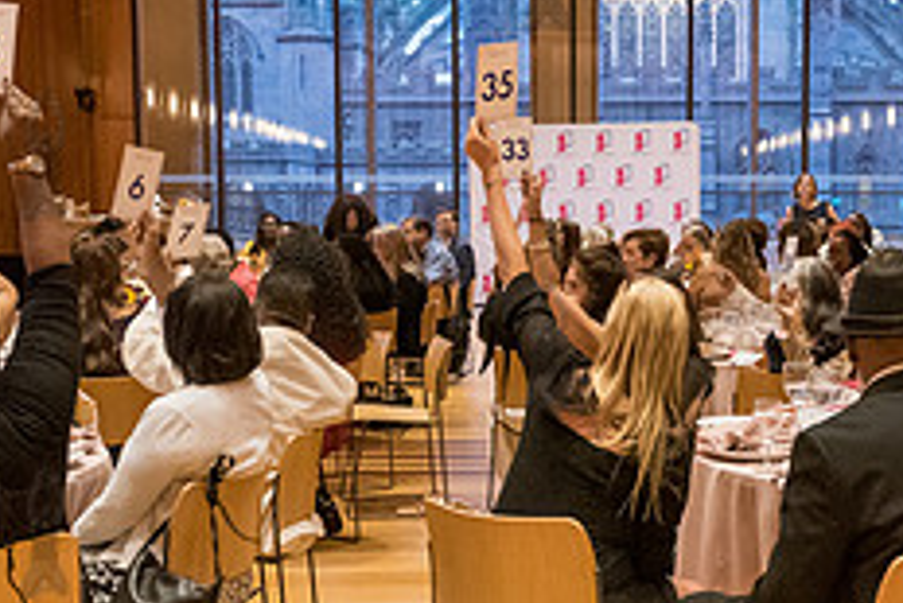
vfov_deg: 21.6
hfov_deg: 31.7
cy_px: 364
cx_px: 591
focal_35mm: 63
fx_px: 1581
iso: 8000
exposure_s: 1/250
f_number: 3.5
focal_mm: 24
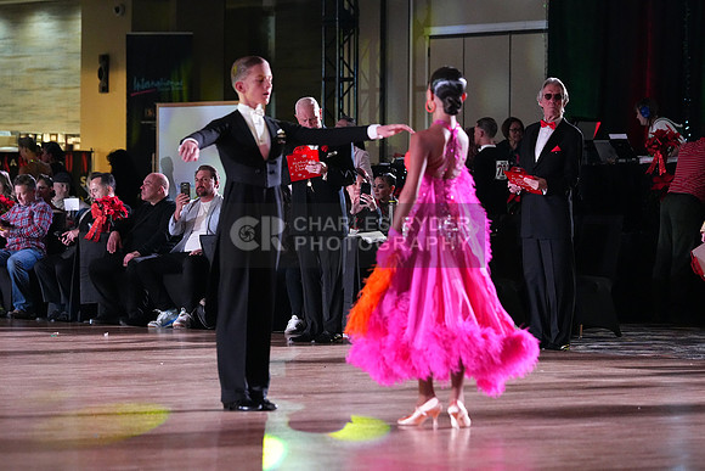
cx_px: 352
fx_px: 3310
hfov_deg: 12.2
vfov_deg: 8.1
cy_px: 236
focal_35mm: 169
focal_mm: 169
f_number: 5
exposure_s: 1/400
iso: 10000
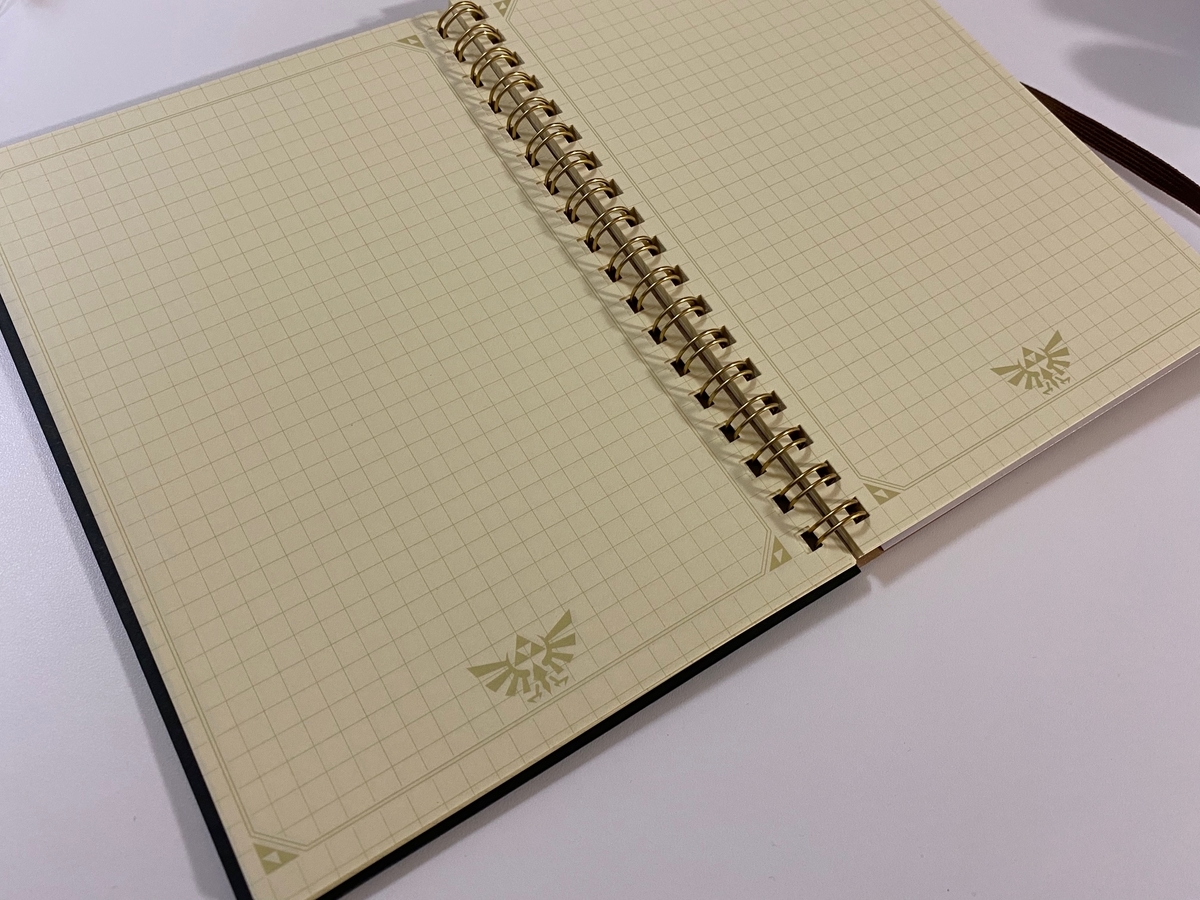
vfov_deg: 53.1
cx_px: 600
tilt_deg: -62.6
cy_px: 450
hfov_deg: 67.3
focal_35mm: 26
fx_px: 901
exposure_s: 1/50
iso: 200
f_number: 1.8
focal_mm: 4.25
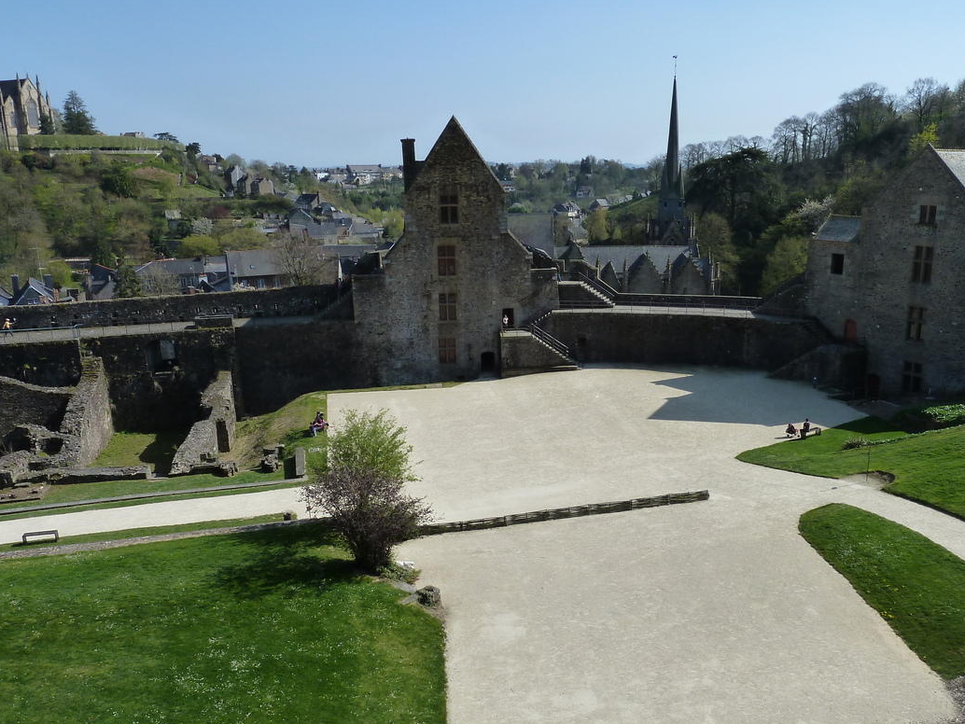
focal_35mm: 29
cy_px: 401
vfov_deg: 48.2
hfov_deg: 61.5
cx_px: 536
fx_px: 809
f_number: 5
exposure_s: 1/400
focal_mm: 4.1
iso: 125
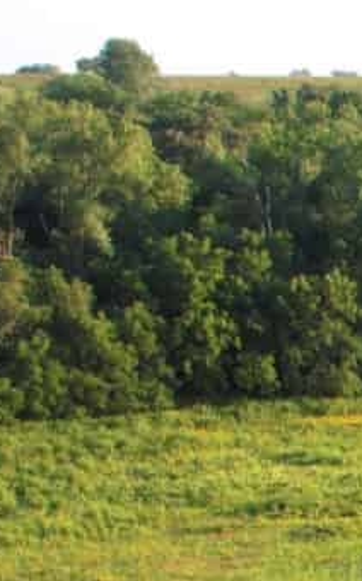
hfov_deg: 5.9
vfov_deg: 11.2
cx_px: 1682
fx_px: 2672
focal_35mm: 169
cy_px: 1166
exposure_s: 1/350
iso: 110
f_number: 2.8
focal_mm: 8.4
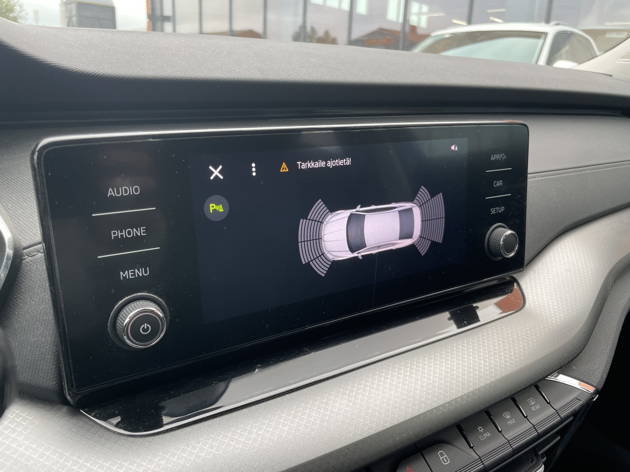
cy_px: 236
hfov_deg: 67.3
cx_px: 315
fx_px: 473
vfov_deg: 53.1
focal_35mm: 26
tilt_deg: -16.2
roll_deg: -3.3
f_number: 1.6
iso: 50
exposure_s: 1/121
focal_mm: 4.2
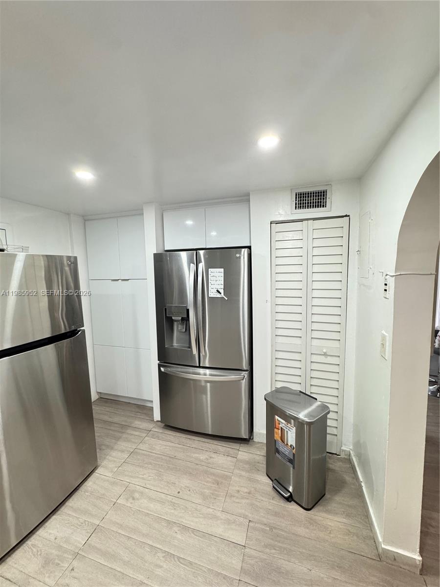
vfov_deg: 102.1
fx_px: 237
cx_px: 220
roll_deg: +1.6
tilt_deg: -6.0
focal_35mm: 14
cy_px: 294
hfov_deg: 85.7
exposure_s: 1/60
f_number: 2.2
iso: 400
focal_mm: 2.22
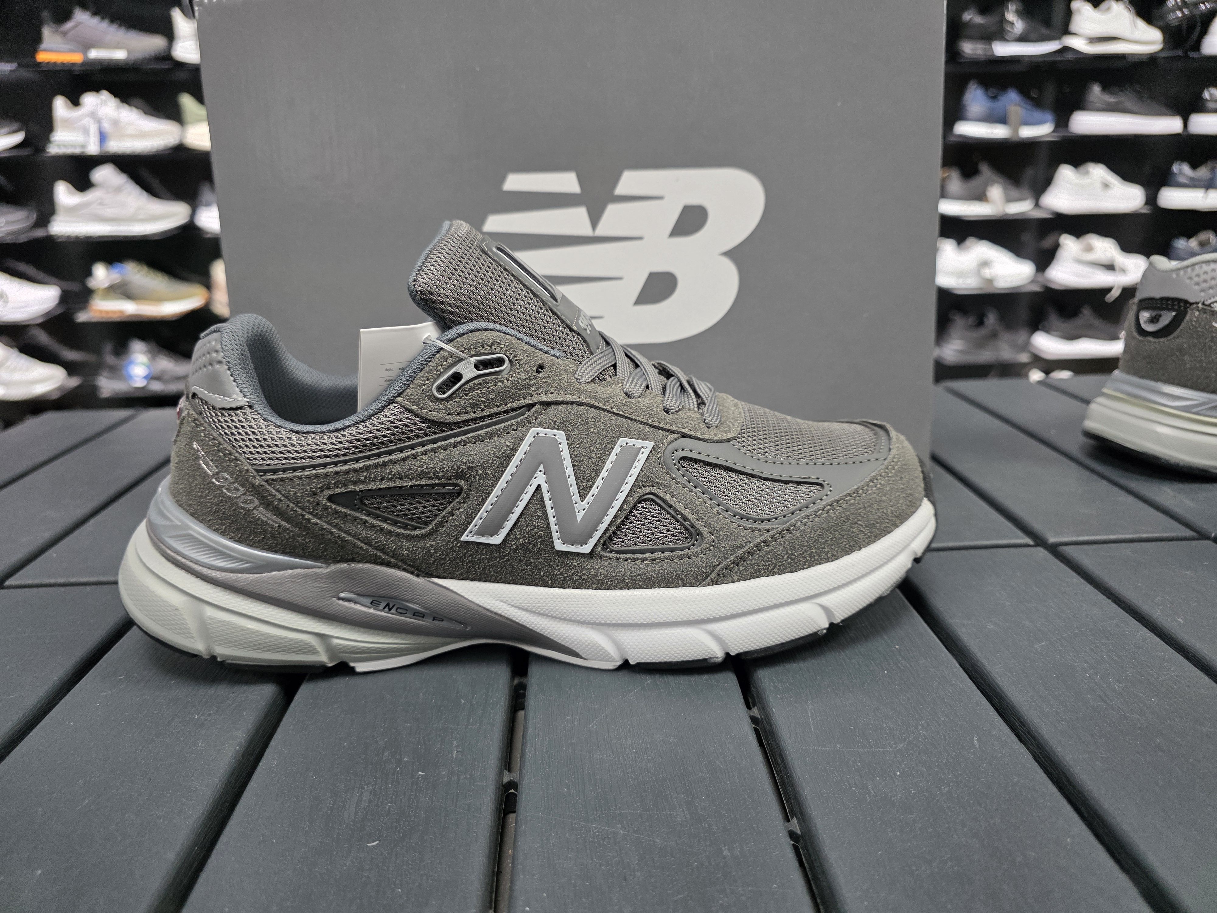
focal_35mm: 23
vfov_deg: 58.9
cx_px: 608
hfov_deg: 73.9
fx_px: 809
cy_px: 456
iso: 200
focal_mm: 6.3
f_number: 1.7
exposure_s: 1/100
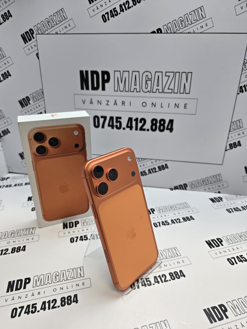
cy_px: 164
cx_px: 124
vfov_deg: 73.9
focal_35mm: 23
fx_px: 219
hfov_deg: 58.9
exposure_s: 1/100
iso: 20
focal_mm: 6.3
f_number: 1.7
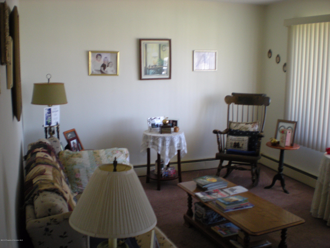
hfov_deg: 49.0
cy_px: 124
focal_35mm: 38
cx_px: 165
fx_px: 362
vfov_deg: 37.7
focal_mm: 6.3
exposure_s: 1/39.4
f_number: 3.1
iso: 200
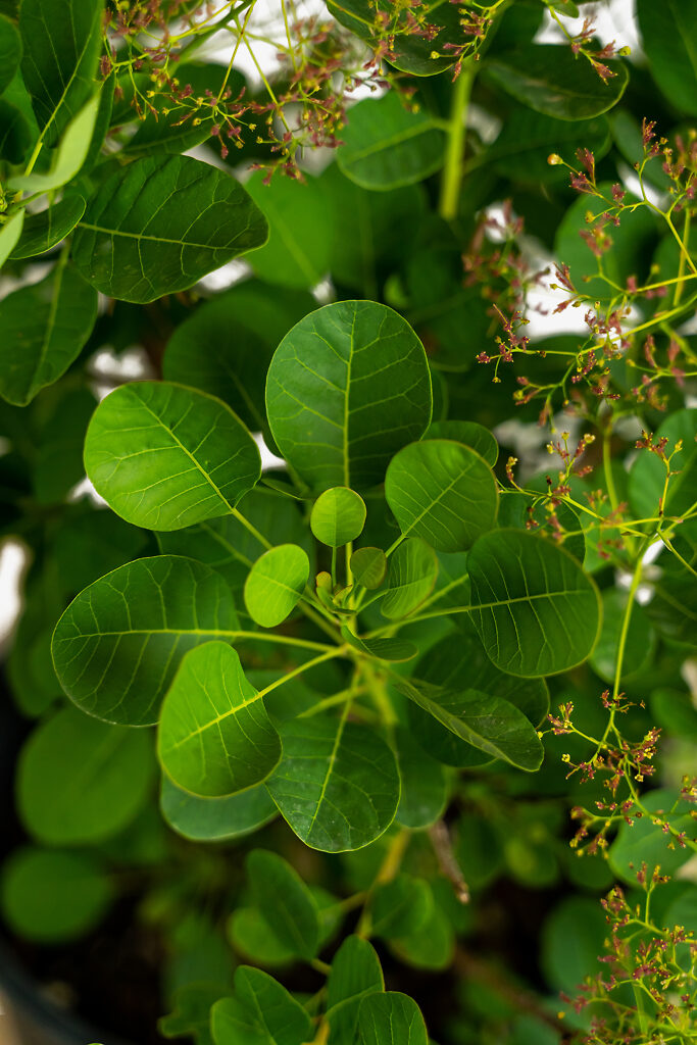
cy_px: 522
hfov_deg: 18.2
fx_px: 2177
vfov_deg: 27.0
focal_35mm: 75
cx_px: 348
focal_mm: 75
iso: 800
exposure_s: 1/500
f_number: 3.5
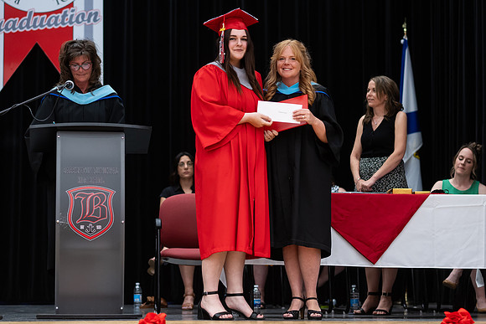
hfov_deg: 18.2
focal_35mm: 112
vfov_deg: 12.2
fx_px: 1513
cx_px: 243
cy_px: 156
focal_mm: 85
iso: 1000
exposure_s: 1/200
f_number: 2.8
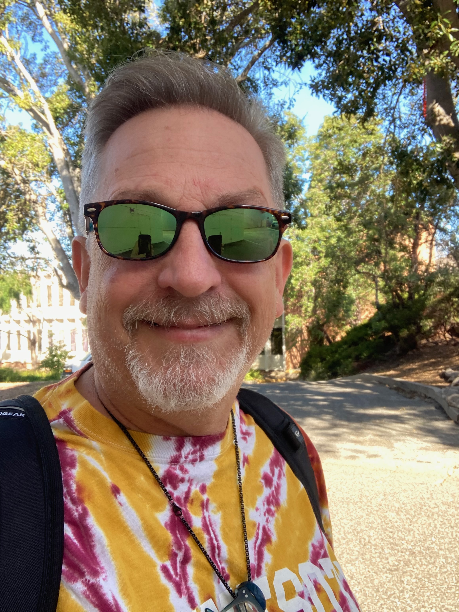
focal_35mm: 32
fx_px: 565
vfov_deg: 56.8
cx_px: 230
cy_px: 306
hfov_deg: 44.2
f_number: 2.2
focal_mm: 2.87
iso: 50
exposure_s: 1/121
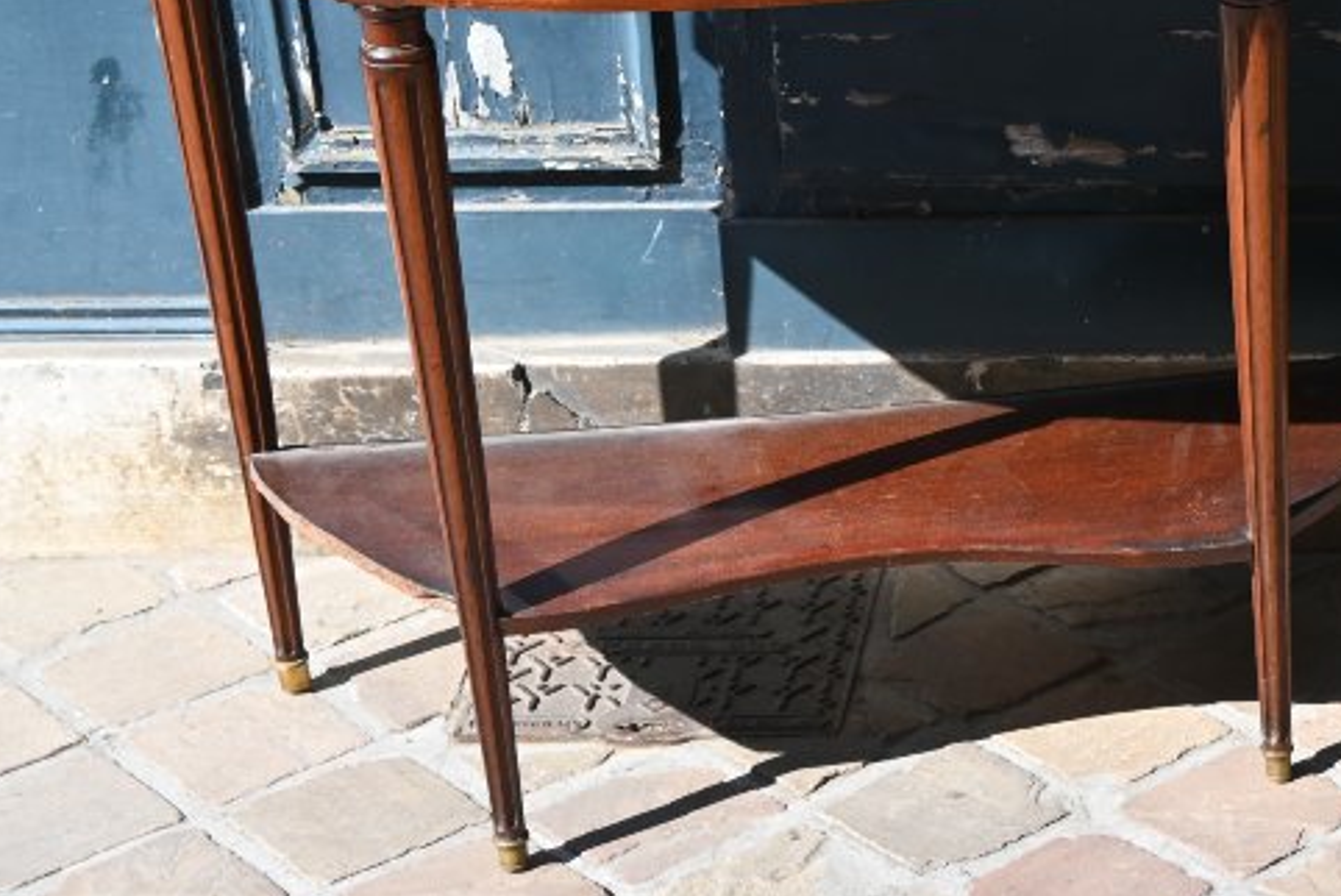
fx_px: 3615
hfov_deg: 19.7
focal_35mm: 97
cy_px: 390
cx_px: 1625
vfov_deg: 14.1
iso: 110
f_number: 5.6
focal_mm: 26
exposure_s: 1/250
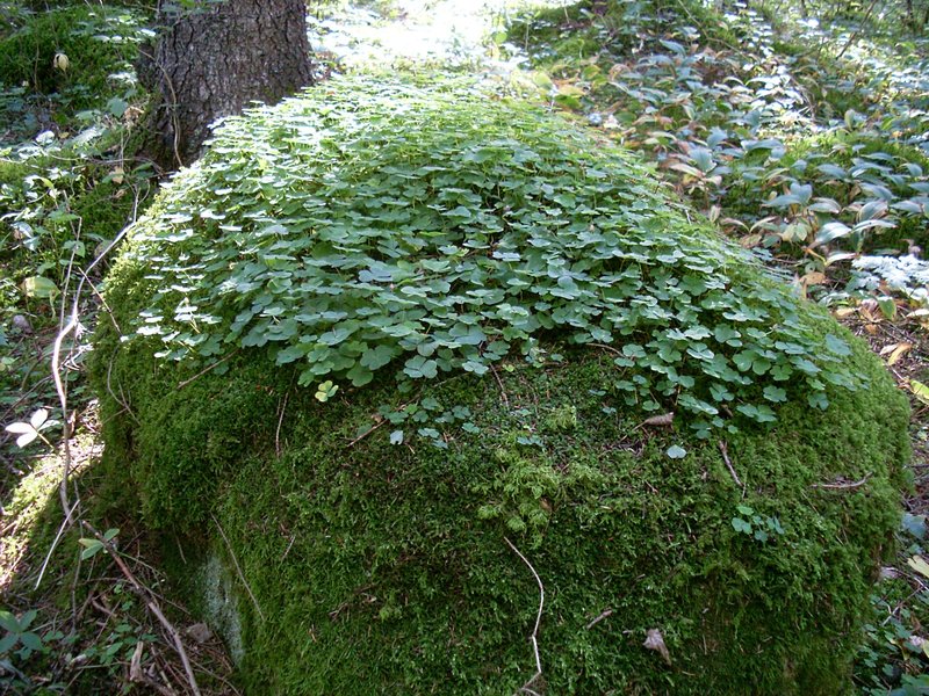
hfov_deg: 49.0
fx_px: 1020
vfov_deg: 37.7
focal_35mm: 38
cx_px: 464
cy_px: 348
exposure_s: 1/20
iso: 200
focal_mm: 6.3
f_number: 3
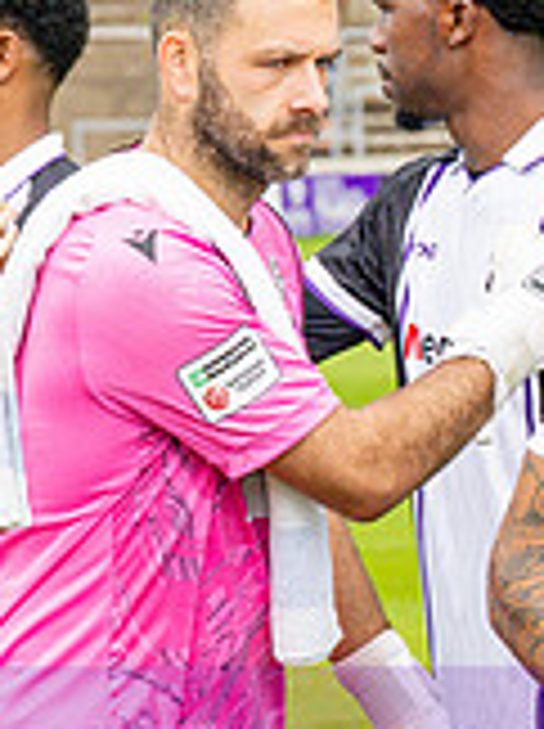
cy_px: 409
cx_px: 588
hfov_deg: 4.4
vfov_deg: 5.9
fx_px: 7122
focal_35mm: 339
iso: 800
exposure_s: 1/1600
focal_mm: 70
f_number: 5
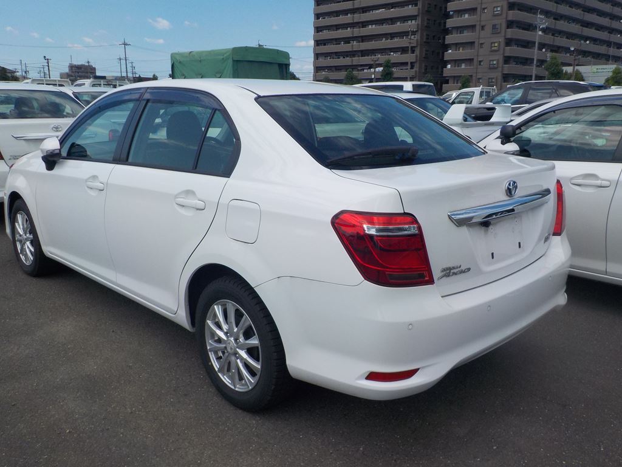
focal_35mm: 30
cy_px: 234
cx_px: 311
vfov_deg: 46.8
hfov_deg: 60.0
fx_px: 539
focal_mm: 4.1
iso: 125
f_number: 3.3
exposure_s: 1/2000
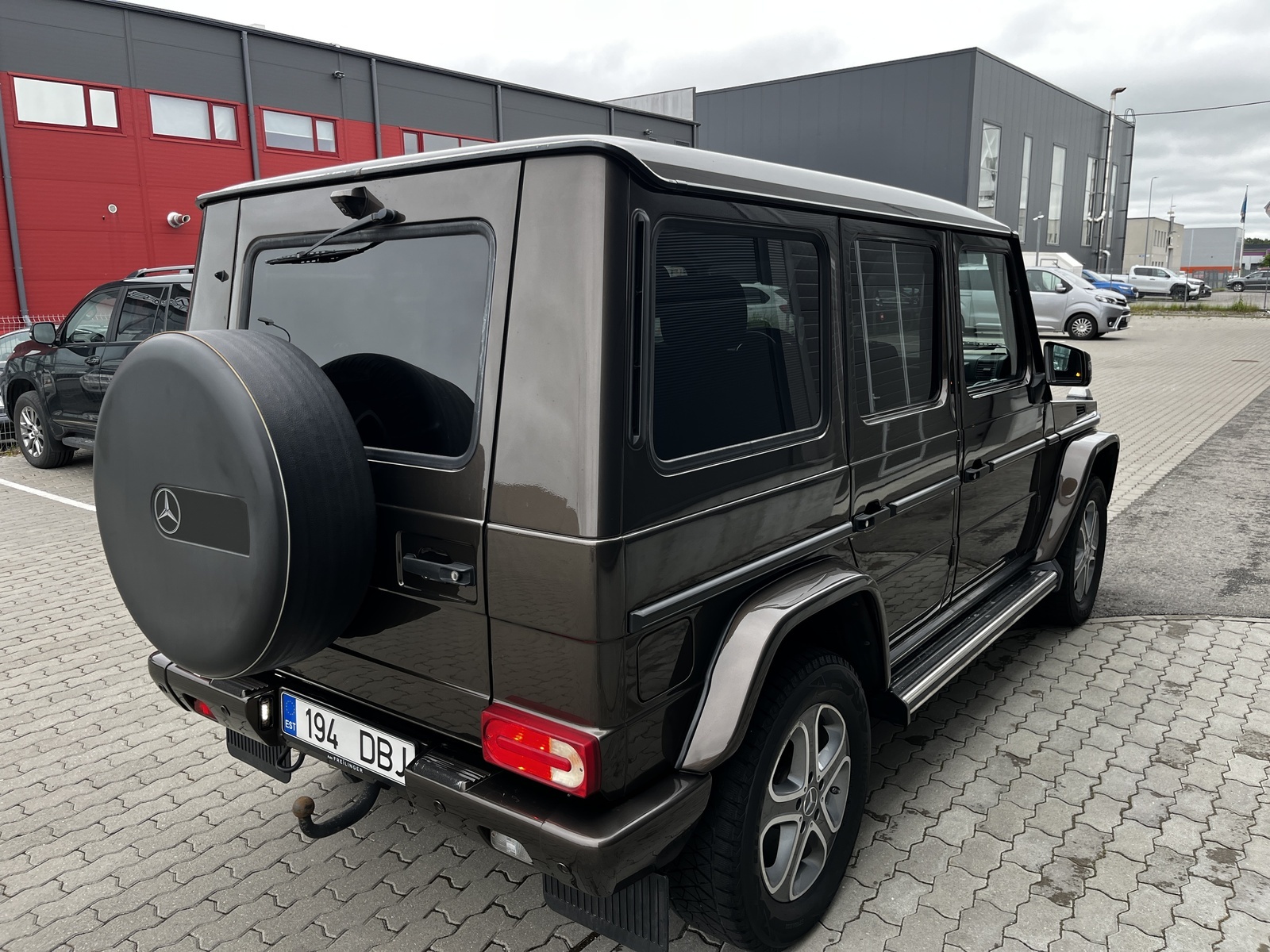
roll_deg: +1.3
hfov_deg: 67.3
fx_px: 954
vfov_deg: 53.1
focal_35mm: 26
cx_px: 635
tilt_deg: -12.3
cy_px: 476
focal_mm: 5.1
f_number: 1.6
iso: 64
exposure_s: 1/121
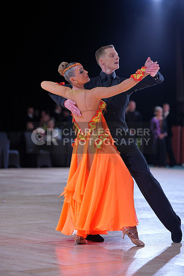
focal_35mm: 118
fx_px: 904
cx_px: 92
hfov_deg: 11.6
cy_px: 138
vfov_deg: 17.3
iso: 400
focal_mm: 118
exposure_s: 1/400
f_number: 2.8
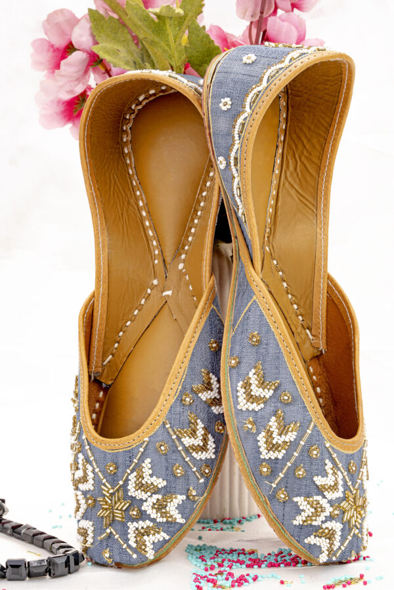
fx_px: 1395
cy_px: 295
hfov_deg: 16.1
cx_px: 197
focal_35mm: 85
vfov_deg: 23.9
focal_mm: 85
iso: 160
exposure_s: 1/125
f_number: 5
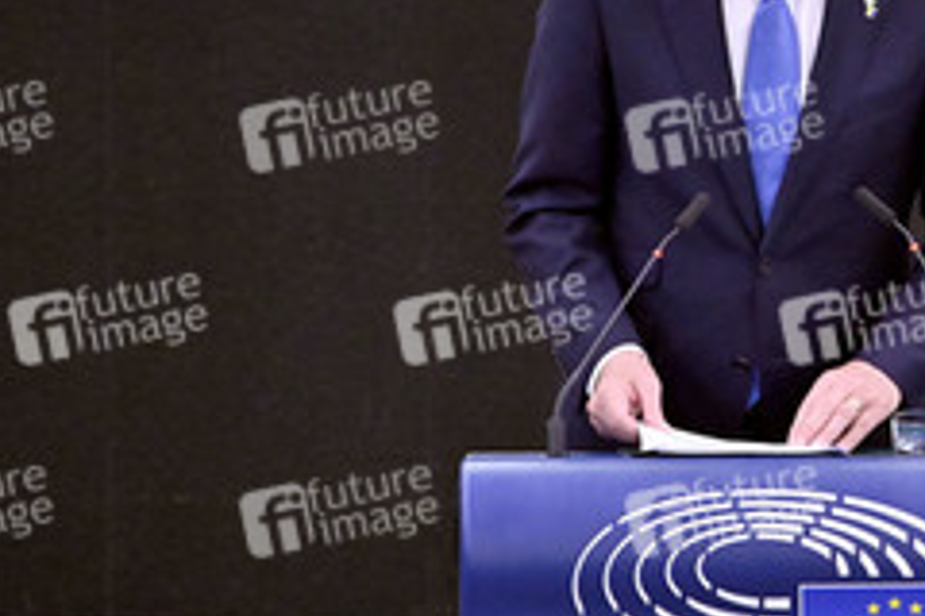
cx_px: 777
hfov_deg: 1.8
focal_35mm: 1128
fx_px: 28981
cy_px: 223
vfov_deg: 1.2
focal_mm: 600
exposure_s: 1/500
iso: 8000
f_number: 6.3
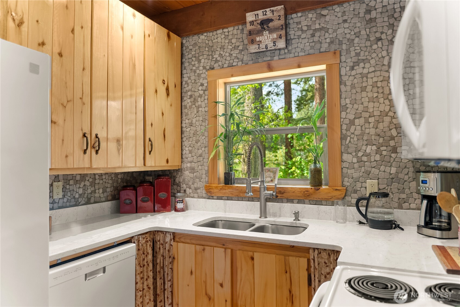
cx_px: 230
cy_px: 154
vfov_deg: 53.2
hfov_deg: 73.7
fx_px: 307
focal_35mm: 24
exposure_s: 1/15
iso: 400
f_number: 2.8
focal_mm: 24
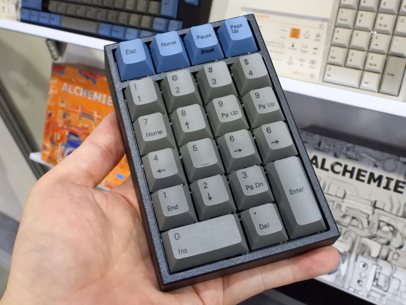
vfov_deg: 40.7
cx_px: 203
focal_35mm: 35
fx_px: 411
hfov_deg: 52.6
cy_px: 152
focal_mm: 6.3
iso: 1600
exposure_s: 1/160
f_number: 4
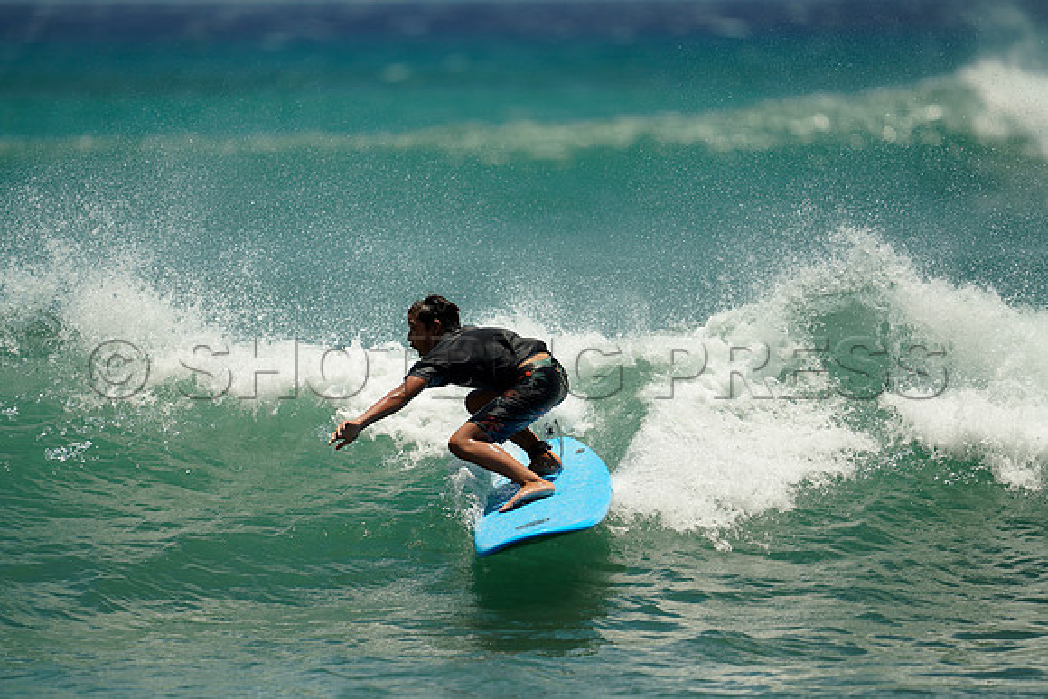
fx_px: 11647
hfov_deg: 5.2
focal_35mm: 400
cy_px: 350
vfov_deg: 3.4
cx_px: 524
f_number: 2.8
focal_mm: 400
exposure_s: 1/1600
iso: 125
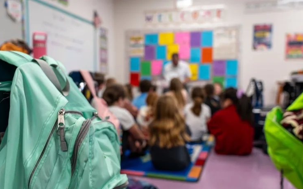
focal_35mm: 32
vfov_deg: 39.4
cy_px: 102
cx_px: 152
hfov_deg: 59.6
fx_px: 264
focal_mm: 31
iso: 500
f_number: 4
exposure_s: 1/80
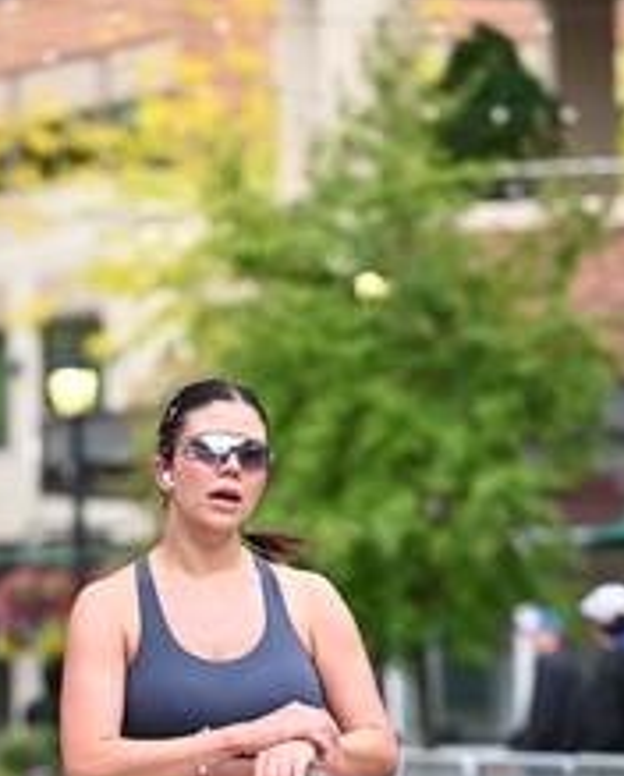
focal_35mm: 240
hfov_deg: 6.5
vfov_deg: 8.0
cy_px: 663
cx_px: 324
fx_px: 5525
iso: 640
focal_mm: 102
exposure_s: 1/1600
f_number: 2.8
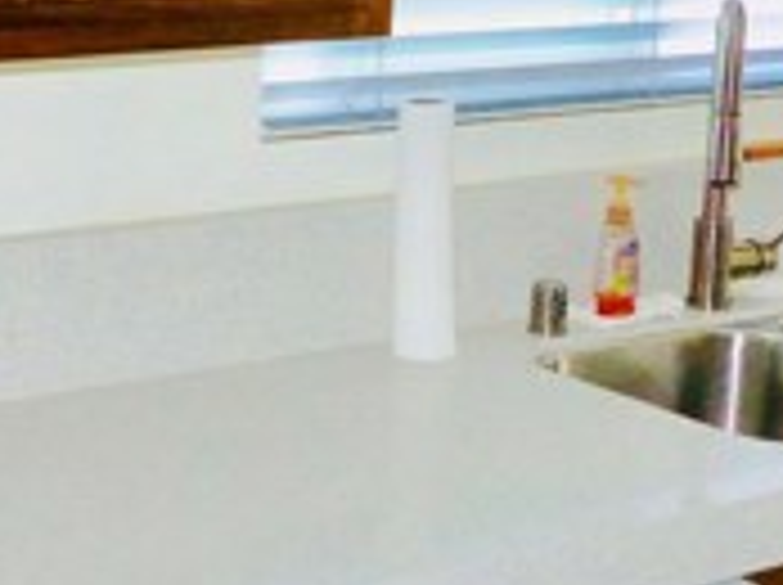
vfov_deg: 16.0
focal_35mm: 92
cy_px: 248
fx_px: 2078
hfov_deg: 21.3
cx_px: 274
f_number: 2.8
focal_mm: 4.5
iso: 320
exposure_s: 1/60
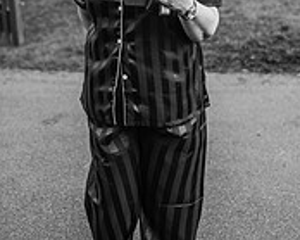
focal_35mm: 85
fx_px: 754
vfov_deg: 17.9
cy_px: 48
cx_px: 147
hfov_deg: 22.5
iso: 100
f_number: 1.8
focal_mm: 35
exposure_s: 1/640
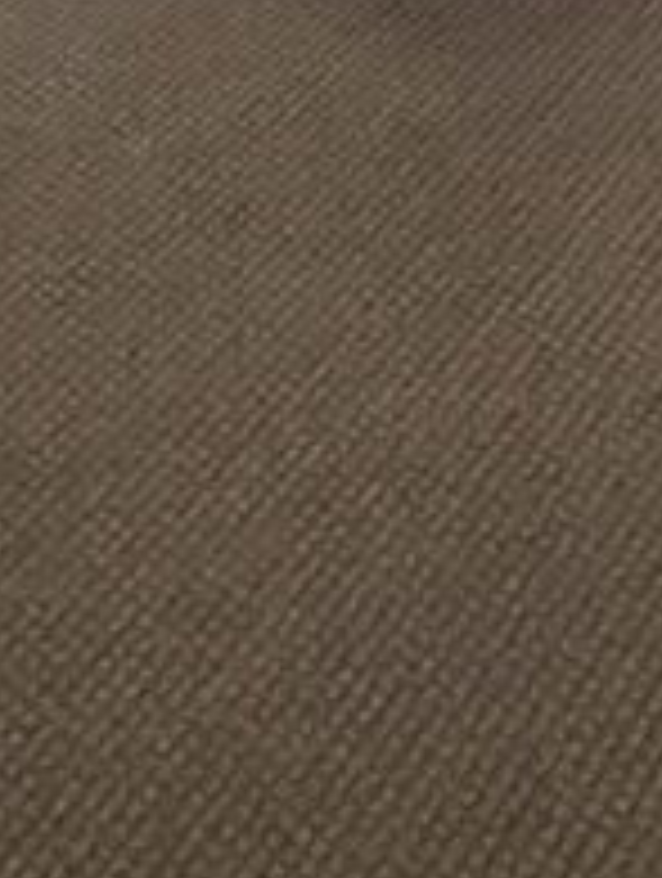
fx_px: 2186
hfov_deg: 17.0
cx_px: 612
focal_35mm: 86
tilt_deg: -2.5
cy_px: -1391
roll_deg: +0.5
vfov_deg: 13.6
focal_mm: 2.22
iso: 200
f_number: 2.2
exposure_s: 1/120
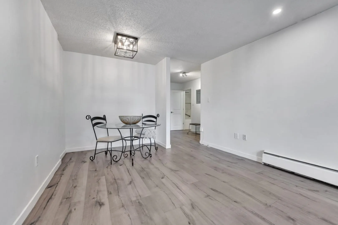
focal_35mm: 15
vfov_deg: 77.3
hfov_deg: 100.4
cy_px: 112
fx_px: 141
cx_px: 169
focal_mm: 15
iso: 400
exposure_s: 1/15
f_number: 8
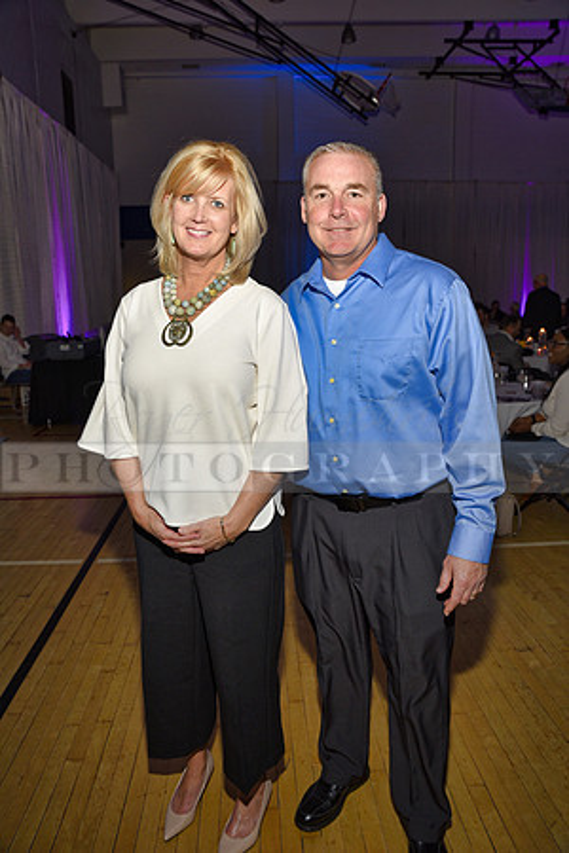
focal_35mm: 26
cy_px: 426
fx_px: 616
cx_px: 284
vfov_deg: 69.4
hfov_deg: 49.6
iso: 200
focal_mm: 26
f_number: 5
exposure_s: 1/60
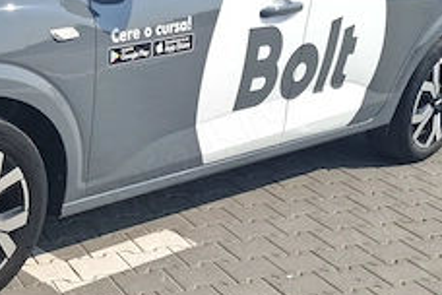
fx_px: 773
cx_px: 31
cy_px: 200
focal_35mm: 63
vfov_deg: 21.5
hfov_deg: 30.3
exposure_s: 1/1399
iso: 50
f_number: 1.8
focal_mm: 5.54
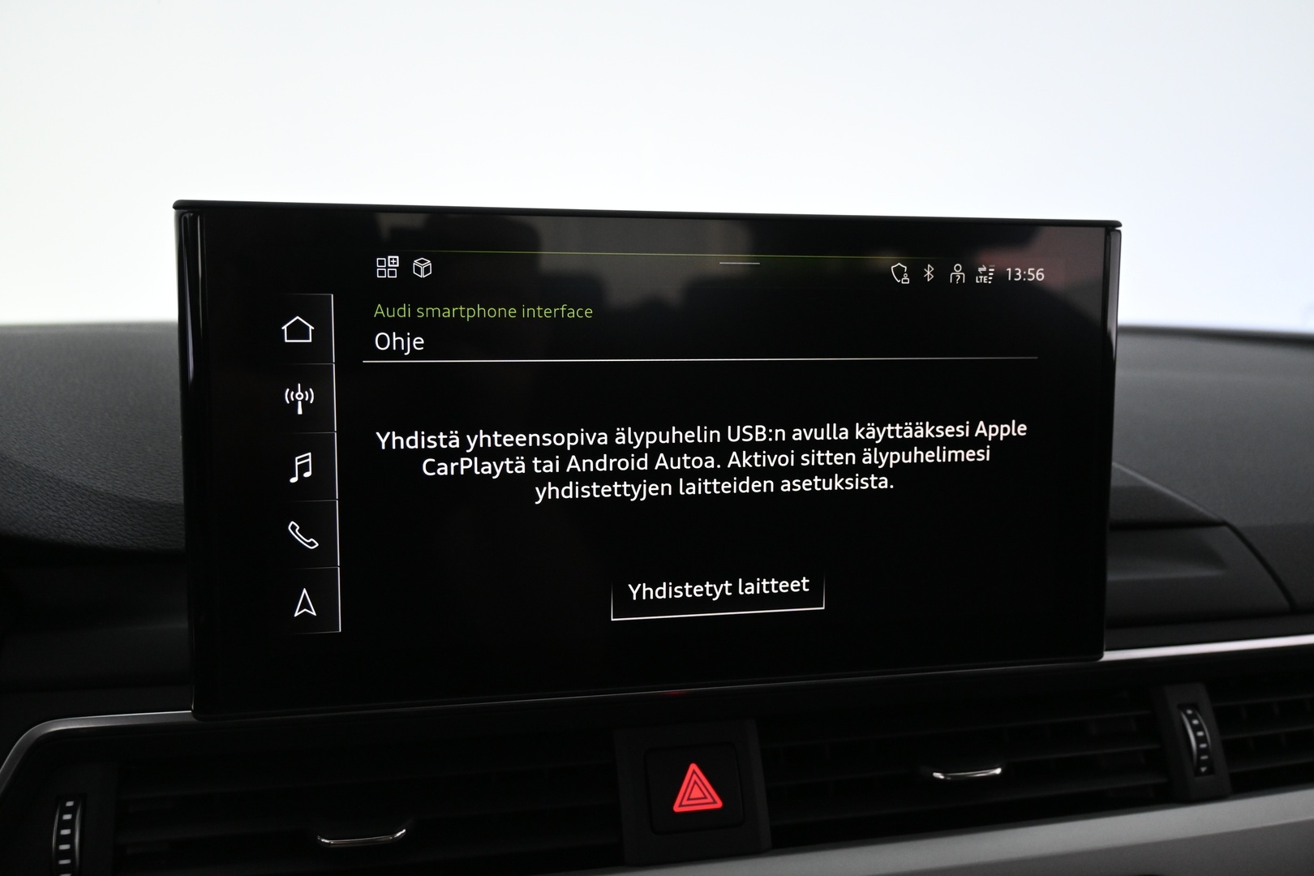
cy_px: 438
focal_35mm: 32
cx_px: 657
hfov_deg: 58.3
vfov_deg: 40.8
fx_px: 1177
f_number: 4
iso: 1800
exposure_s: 1/30
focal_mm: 21.5
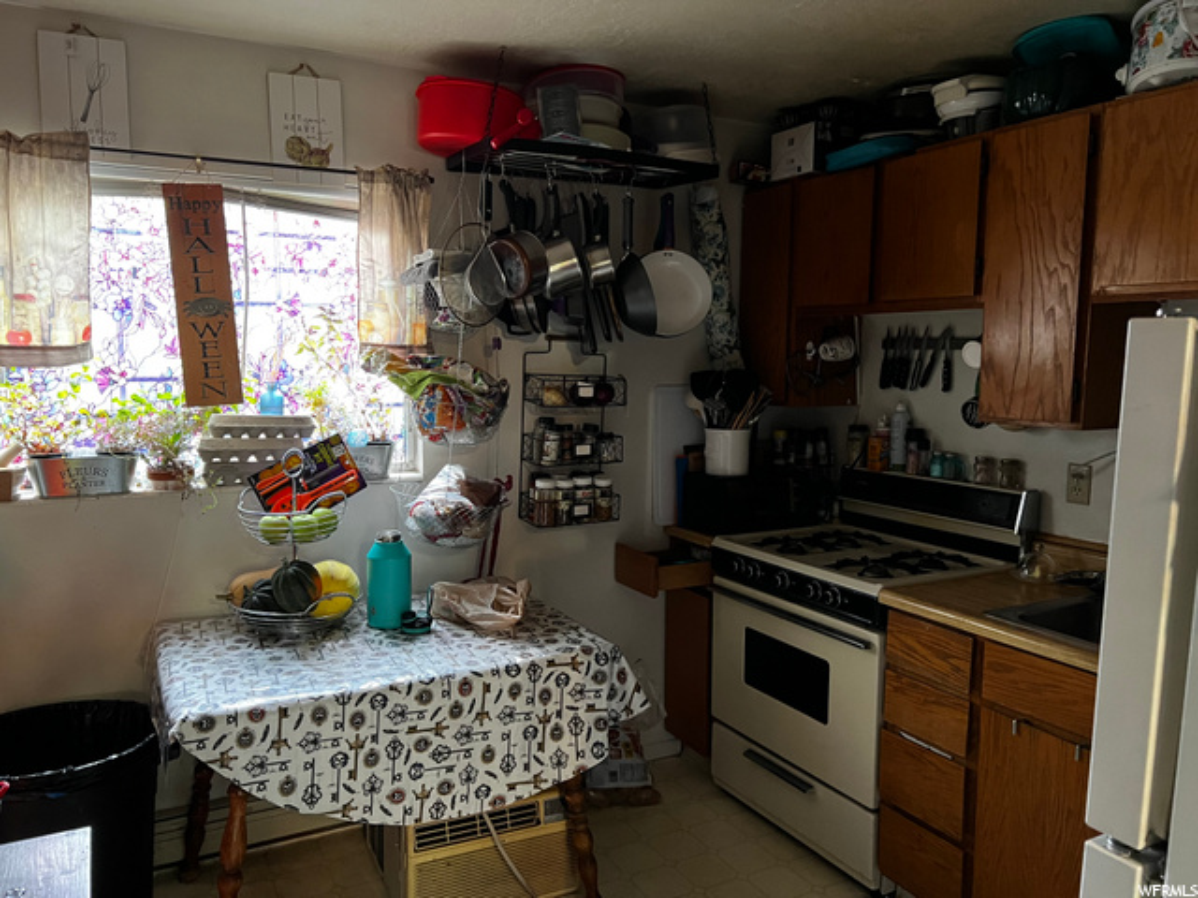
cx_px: 599
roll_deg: -2.7
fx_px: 900
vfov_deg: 53.1
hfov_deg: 67.3
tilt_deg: -8.1
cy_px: 449
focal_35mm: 26
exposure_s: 1/40
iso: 400
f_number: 1.5
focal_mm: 5.7
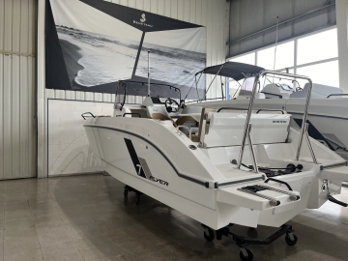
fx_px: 261
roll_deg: +0.0
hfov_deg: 67.3
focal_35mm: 26
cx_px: 174
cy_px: 130
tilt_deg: -0.3
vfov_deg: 53.1
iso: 40
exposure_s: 1/122
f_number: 1.6
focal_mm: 5.1
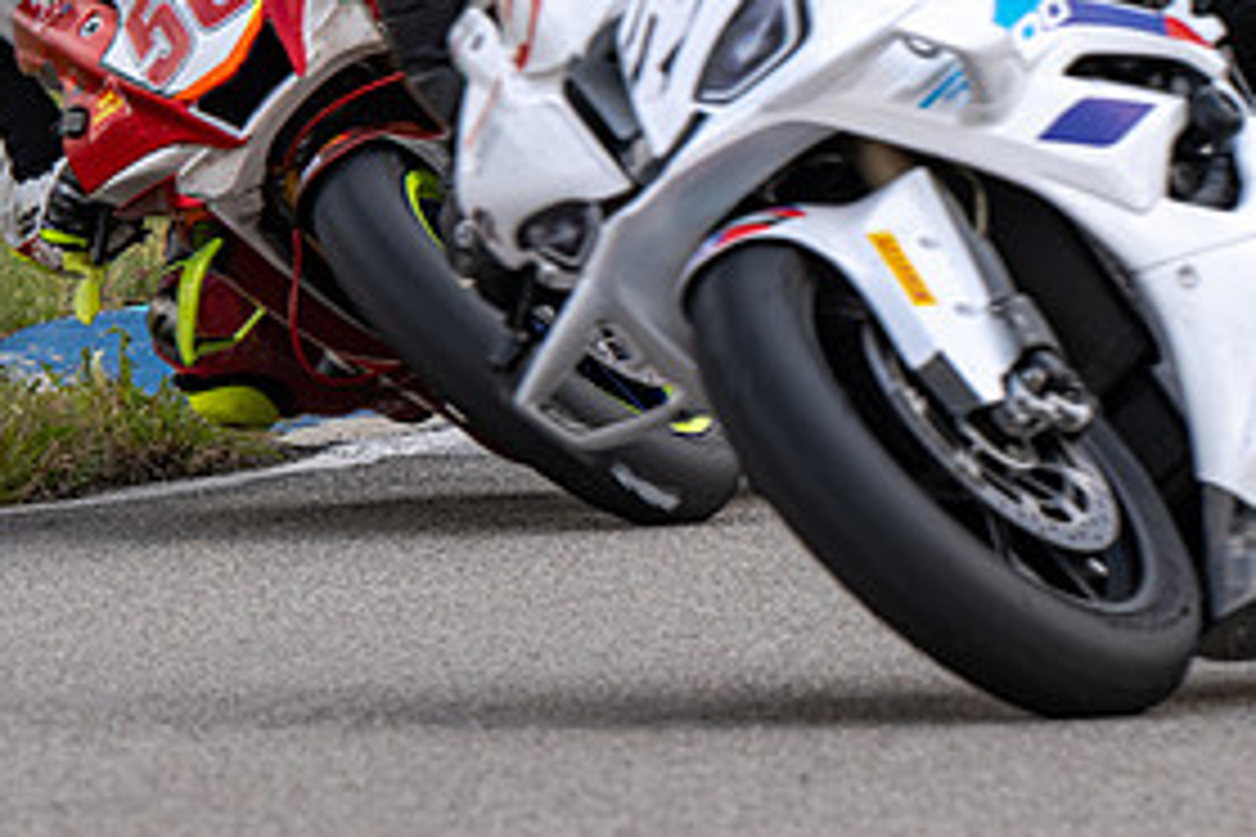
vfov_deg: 1.5
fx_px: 33002
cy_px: -82
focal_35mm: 946
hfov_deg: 2.2
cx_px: 651
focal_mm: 310
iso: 560
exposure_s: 1/800
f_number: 9
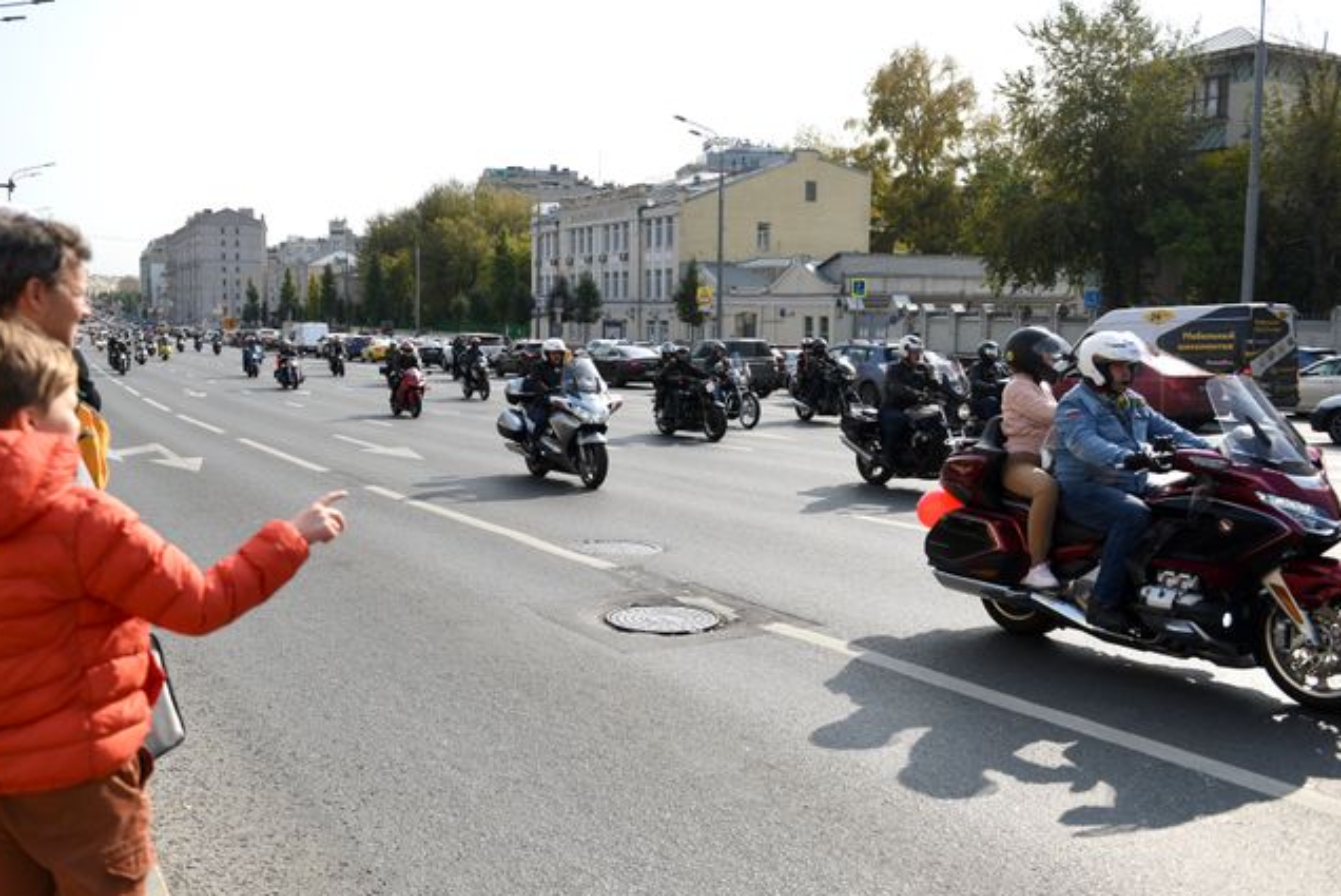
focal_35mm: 34
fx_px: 1267
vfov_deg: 38.9
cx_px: 639
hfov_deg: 55.7
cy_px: 439
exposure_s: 1/3200
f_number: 4
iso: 220
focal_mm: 31
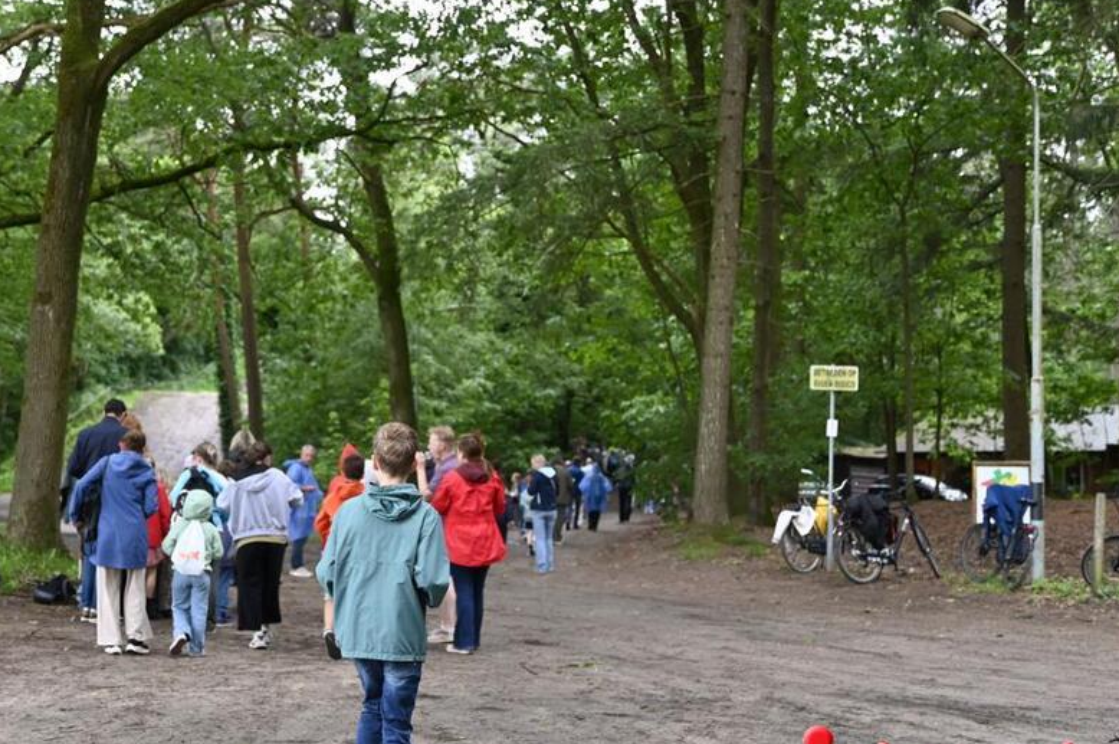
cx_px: 434
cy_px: 412
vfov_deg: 26.4
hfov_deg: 38.7
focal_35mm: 51
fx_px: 1584
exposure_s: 1/125
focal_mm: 40
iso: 800
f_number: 2.8
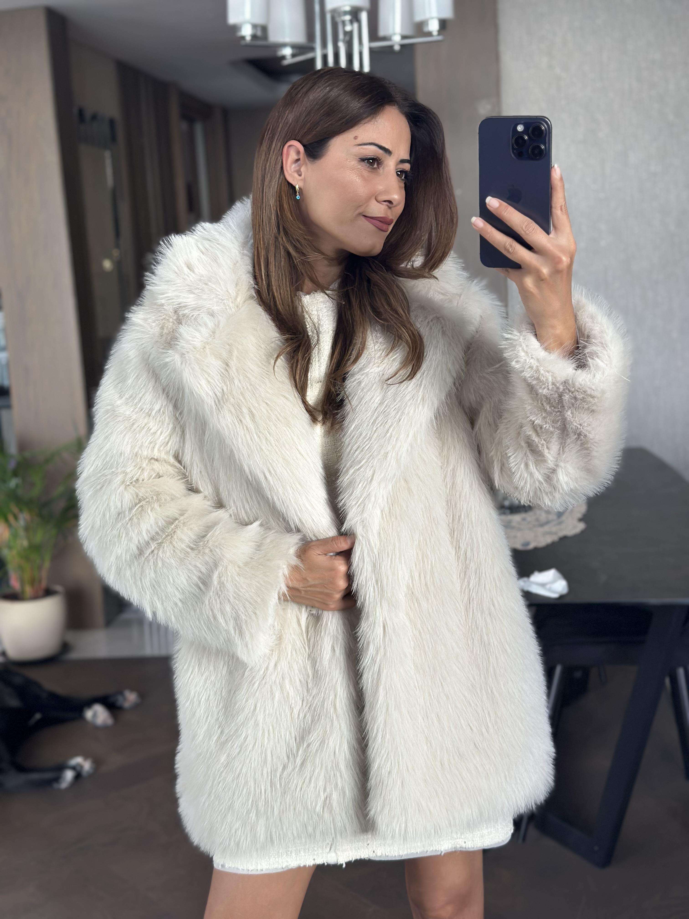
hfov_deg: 30.3
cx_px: 344
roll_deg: +4.9
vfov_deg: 39.7
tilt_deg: -16.9
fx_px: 1274
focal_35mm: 48
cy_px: 460
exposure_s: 1/60
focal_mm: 6.86
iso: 125
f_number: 1.78
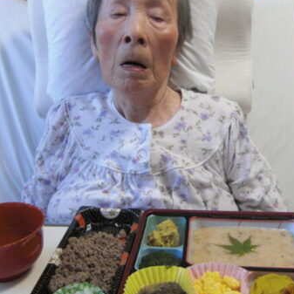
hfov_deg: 38.3
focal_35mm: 44
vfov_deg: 38.3
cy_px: 147
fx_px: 423
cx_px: 149
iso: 200
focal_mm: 4.9
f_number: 2.6
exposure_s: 1/125
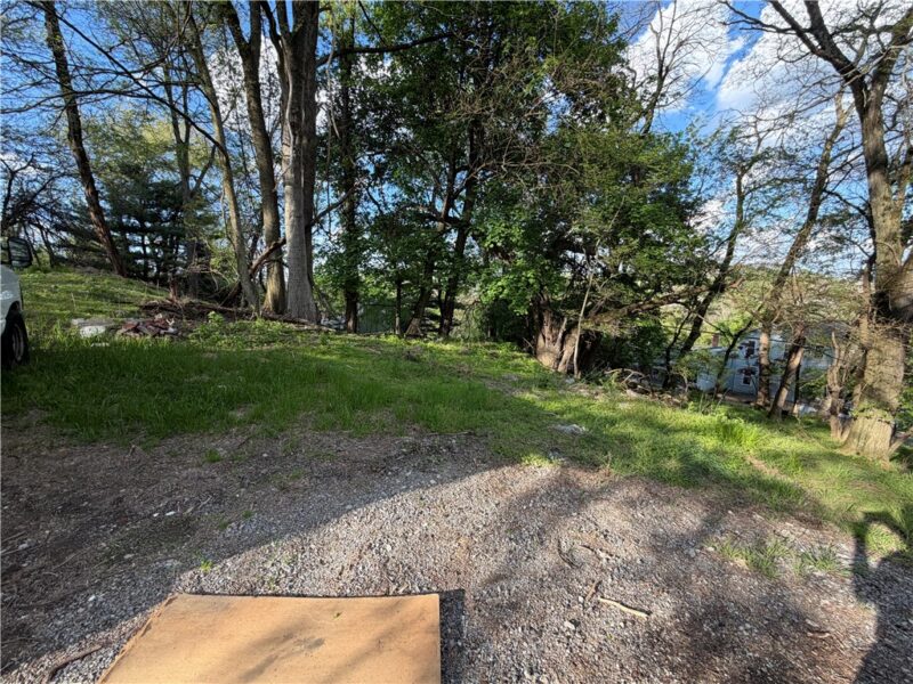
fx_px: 369
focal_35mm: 14
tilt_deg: -9.0
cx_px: 456
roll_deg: +1.0
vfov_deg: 85.7
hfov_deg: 102.1
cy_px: 342
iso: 40
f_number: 2.2
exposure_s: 1/230
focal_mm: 2.22
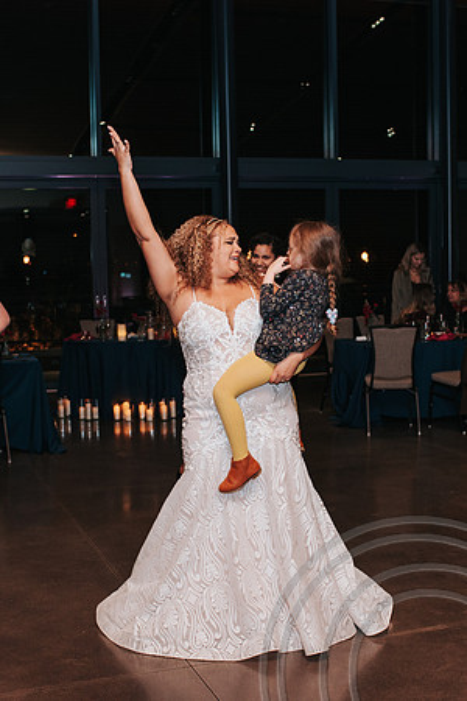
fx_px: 1021
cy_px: 350
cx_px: 226
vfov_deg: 37.9
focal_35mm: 52
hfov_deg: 25.8
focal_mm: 35
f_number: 2.8
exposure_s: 1/200
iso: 1000
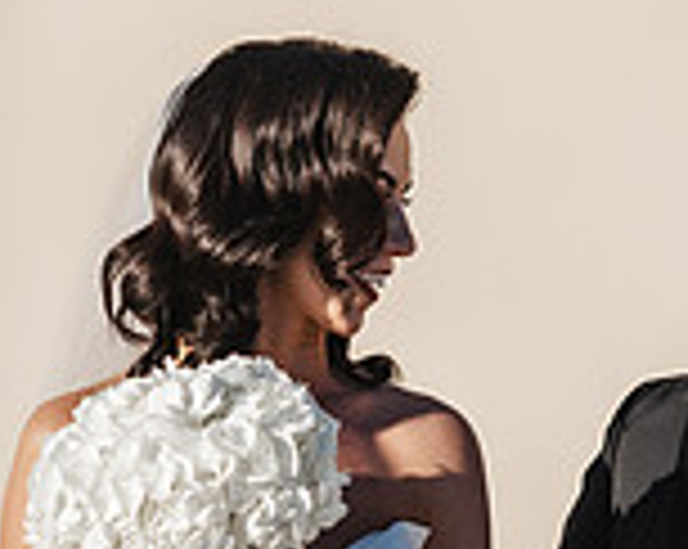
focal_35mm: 649
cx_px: 896
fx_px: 13198
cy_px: 792
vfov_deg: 2.4
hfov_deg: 3.0
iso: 100
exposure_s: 1/1250
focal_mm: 140
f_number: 2.8
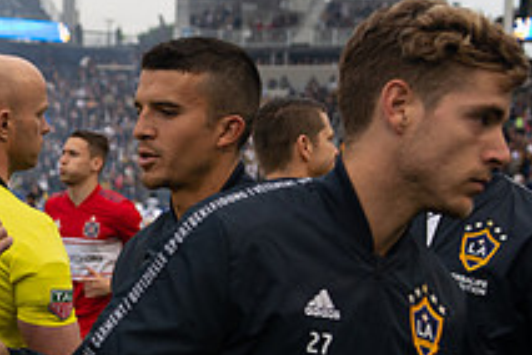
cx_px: -17
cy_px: 246
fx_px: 1611
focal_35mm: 109
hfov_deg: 18.2
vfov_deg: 12.5
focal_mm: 40
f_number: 3.5
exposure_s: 1/800
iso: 500
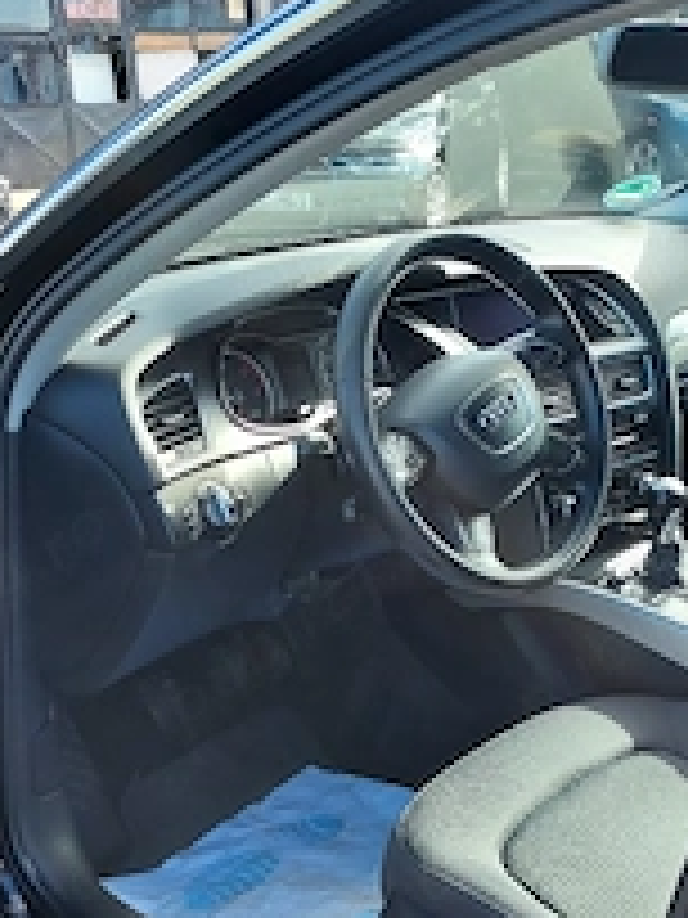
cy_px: 670
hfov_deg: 30.8
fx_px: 1246
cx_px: 400
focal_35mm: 47
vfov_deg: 39.5
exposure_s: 1/100
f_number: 1.8
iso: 40
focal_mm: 4.6
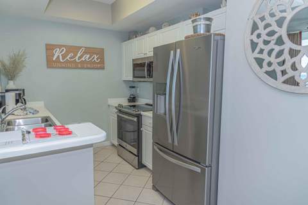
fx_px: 205
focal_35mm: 24
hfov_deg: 73.7
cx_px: 154
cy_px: 102
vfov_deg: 53.1
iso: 400
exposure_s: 1/125
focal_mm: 24
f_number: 6.3
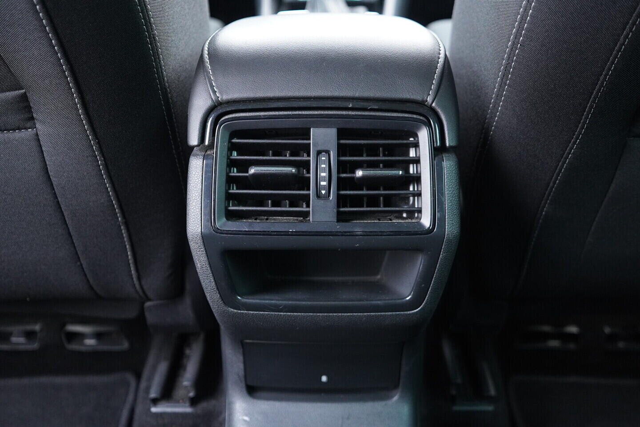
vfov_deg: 36.9
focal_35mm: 36
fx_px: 640
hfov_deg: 53.1
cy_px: 214
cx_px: 320
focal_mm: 24
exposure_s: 1/40
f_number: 2.8
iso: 2000
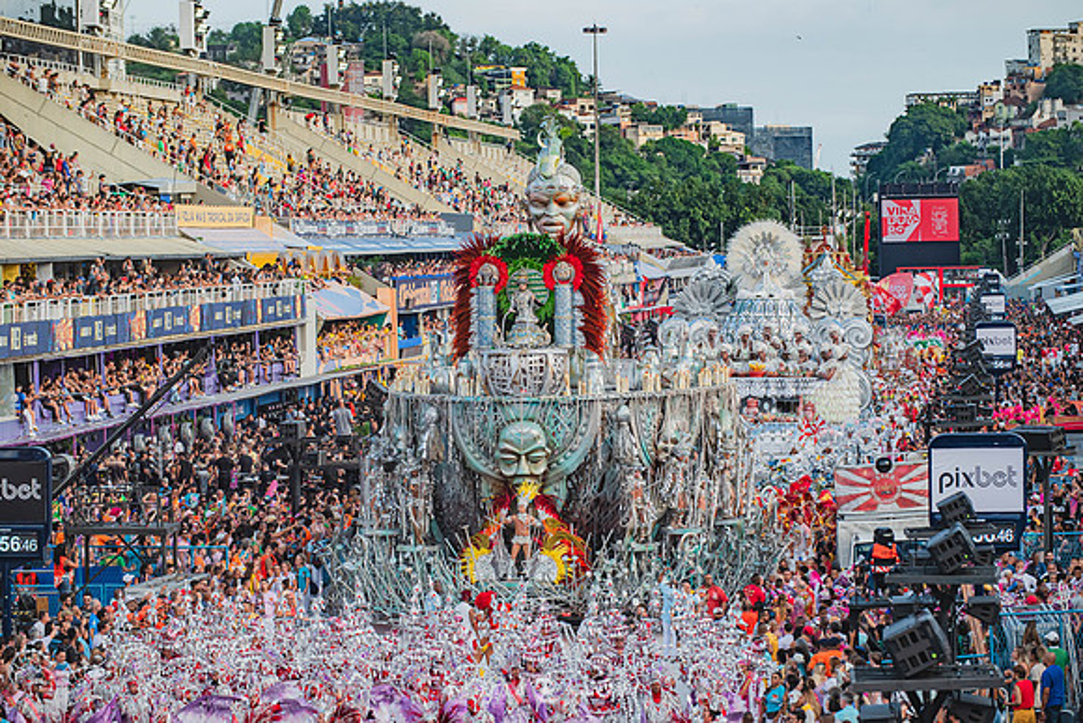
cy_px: 362
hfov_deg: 15.2
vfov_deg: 10.2
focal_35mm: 135
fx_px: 4062
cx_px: 542
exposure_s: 1/1600
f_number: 5.6
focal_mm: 135
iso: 200
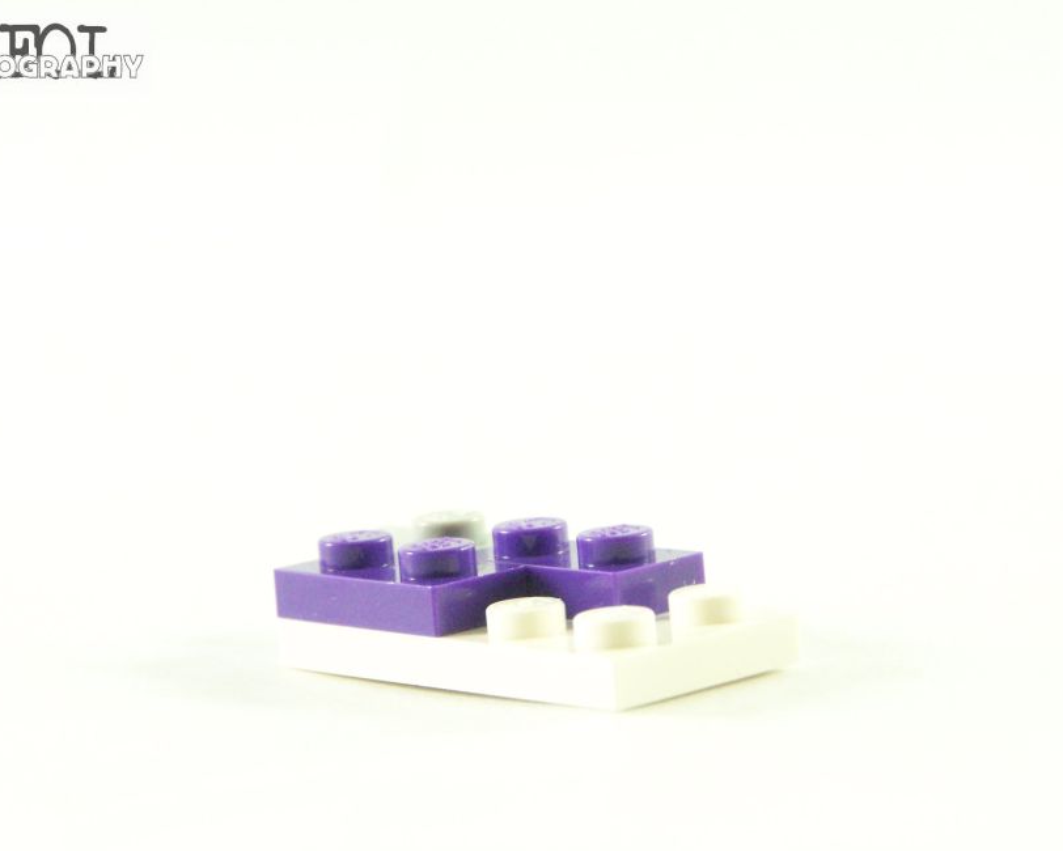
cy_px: 500
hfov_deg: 13.4
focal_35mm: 144
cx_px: 547
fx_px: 4531
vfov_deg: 10.7
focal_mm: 19.4
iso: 400
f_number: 3.6
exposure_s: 1/60
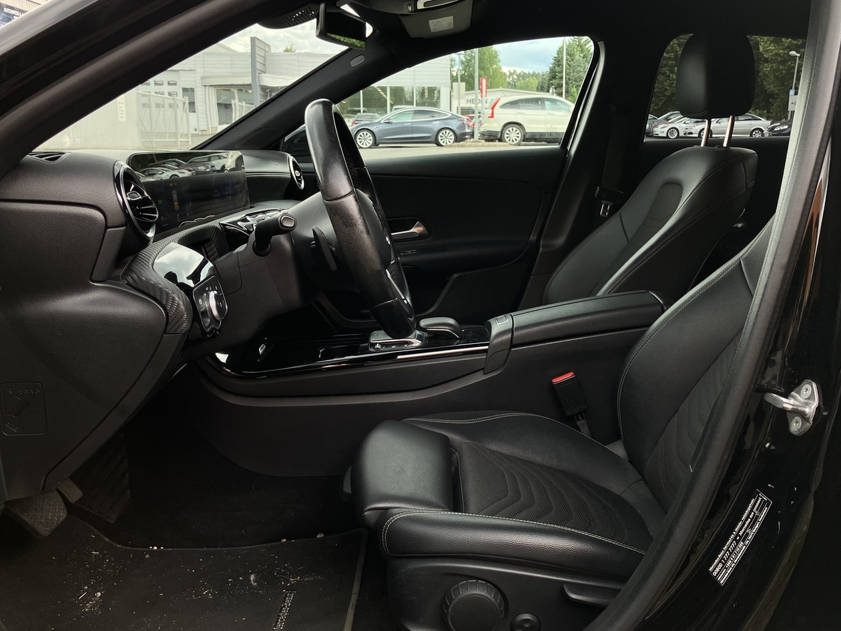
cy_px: 299
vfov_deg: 44.1
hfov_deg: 56.8
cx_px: 447
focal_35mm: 32
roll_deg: -0.3
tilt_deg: -10.9
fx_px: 777
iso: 50
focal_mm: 3.99
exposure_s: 1/121
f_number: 1.8
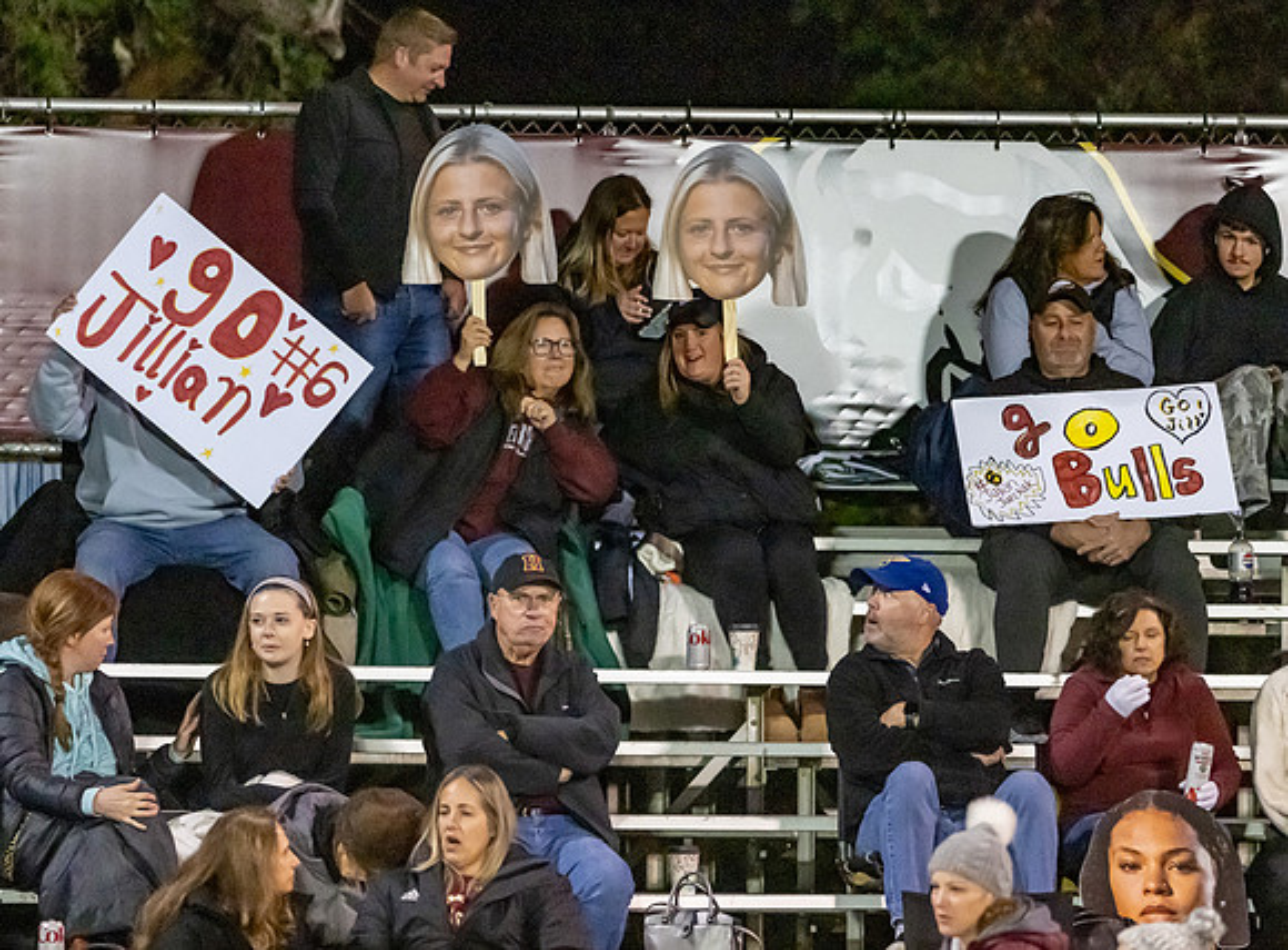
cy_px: 536
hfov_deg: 5.2
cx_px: 685
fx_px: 14268
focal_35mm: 386
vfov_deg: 3.8
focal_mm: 300
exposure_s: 1/640
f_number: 2.8
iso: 20000
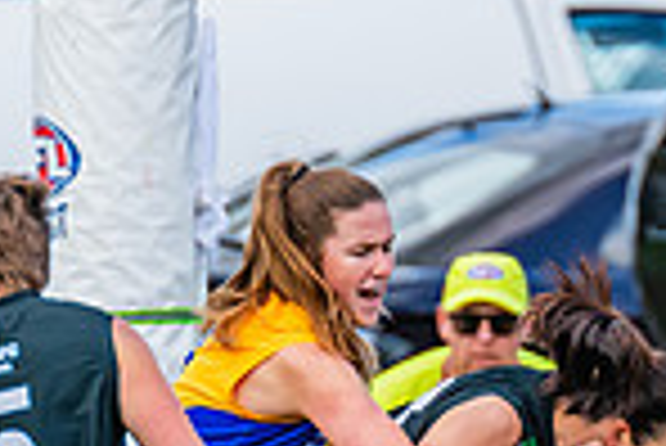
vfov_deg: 0.8
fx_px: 31591
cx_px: 404
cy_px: 637
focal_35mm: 1706
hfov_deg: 1.2
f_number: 5
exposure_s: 1/1600
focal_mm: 420
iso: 800
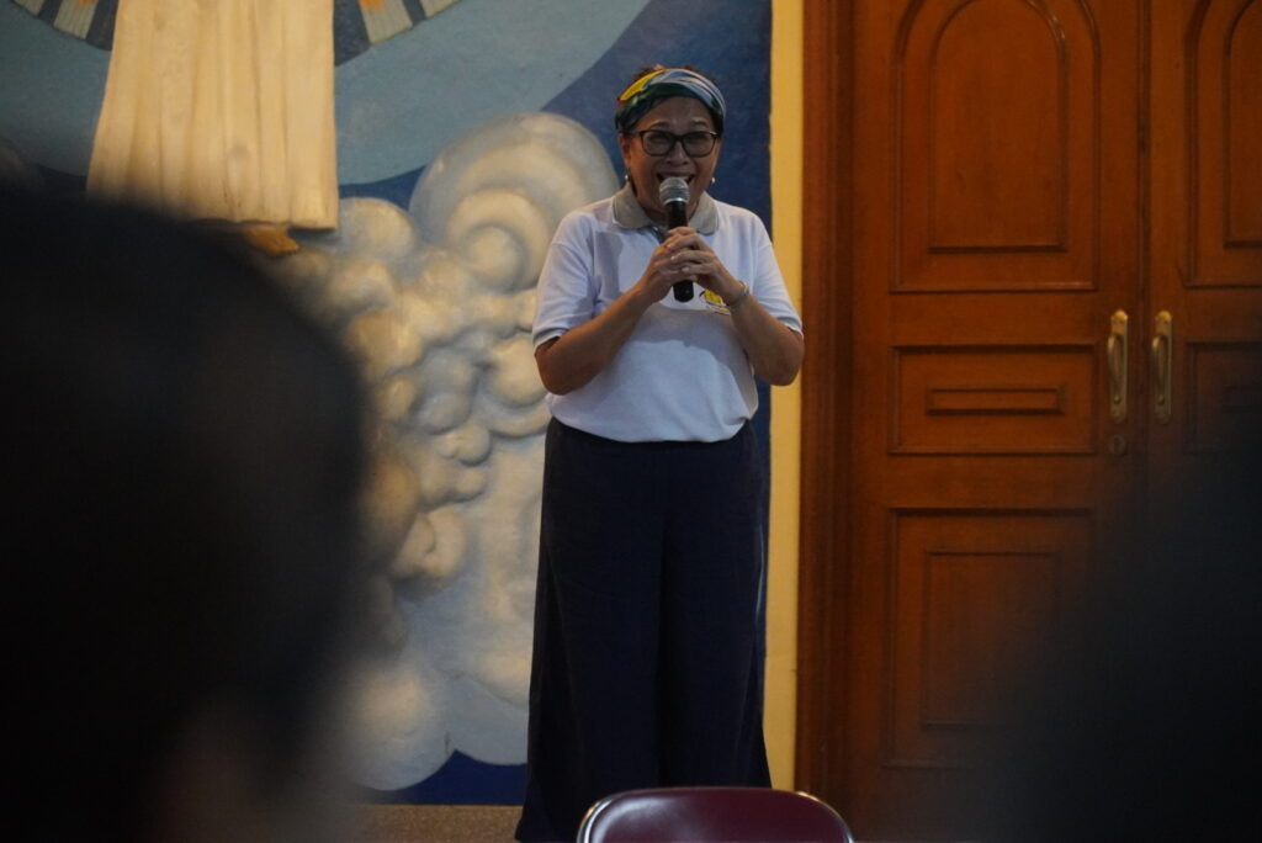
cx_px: 631
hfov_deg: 13.0
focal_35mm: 158
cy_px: 422
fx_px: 5524
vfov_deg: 8.7
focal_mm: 105
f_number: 4
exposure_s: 1/80
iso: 6400
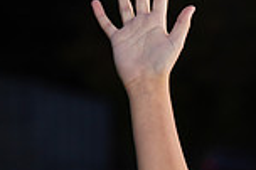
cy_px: 225
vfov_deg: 1.8
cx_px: 317
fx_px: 5363
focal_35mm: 755
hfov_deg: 2.7
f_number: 9
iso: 200
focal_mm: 198
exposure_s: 1/250
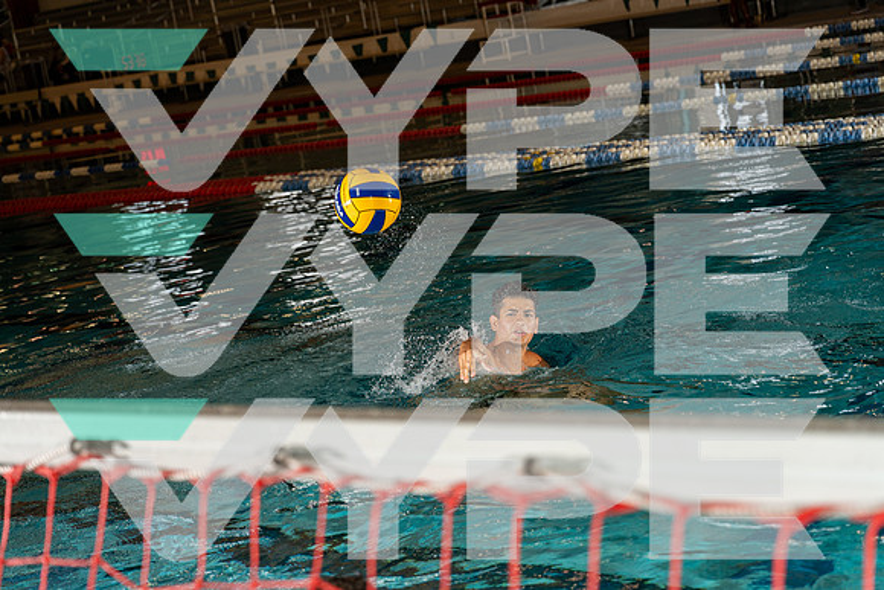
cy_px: 295
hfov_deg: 28.8
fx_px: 1719
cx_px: 442
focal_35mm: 70
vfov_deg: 19.5
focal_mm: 70
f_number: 4
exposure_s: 1/250
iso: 100
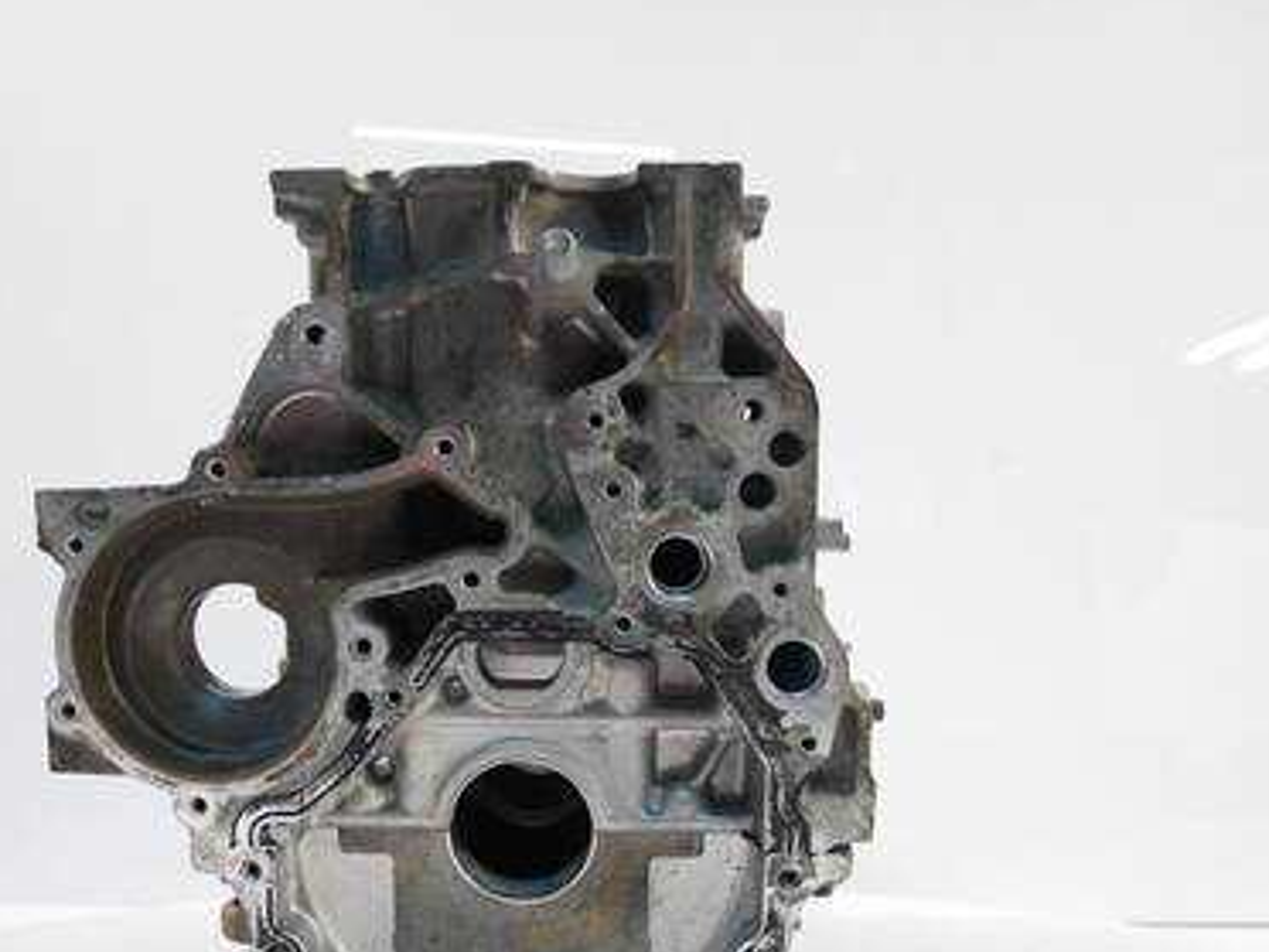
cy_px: 597
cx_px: 532
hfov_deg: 58.1
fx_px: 1136
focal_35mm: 31
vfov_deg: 45.1
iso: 1000
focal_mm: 12
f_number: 3.5
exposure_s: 1/60
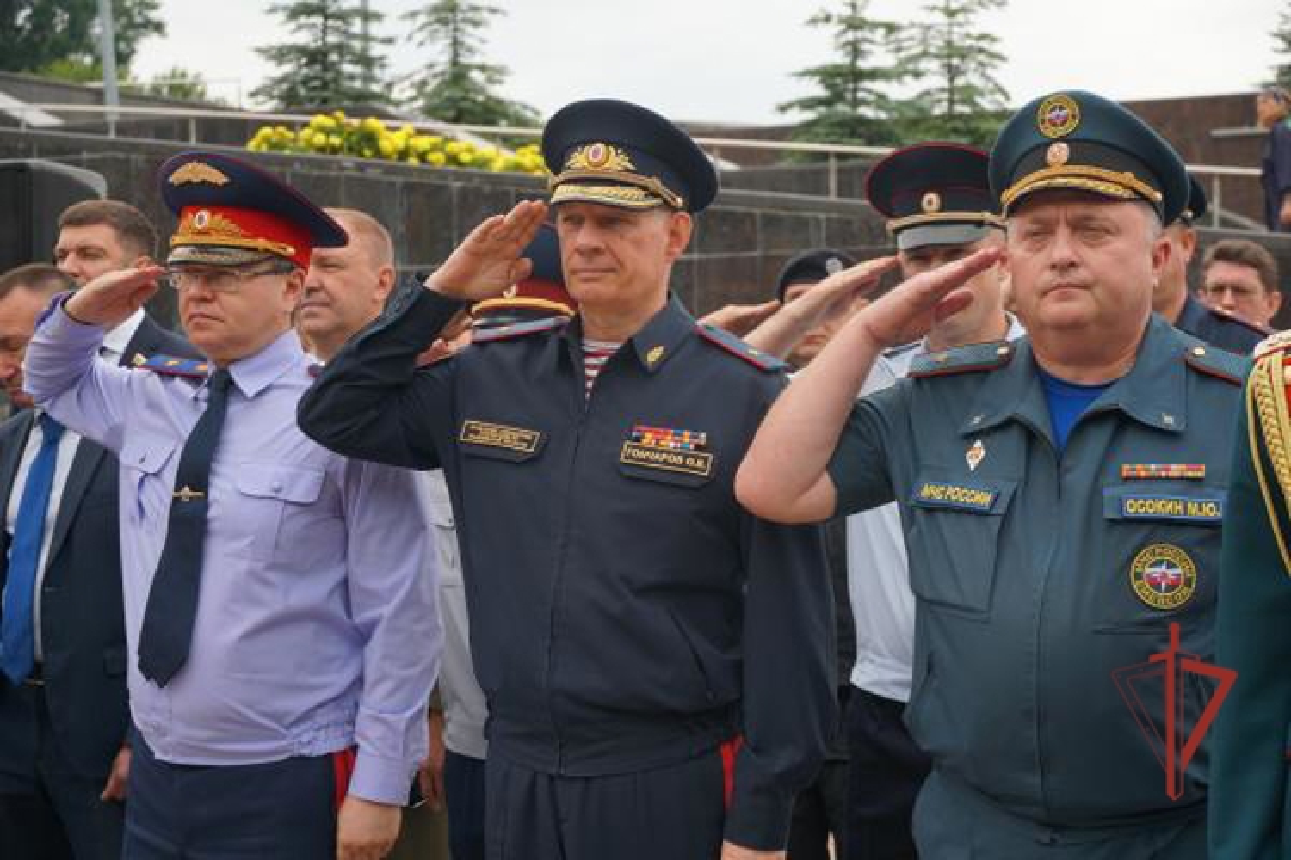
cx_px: 646
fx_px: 2636
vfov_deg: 18.5
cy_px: 430
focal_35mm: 74
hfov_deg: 27.5
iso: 100
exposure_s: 1/200
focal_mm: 49
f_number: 5
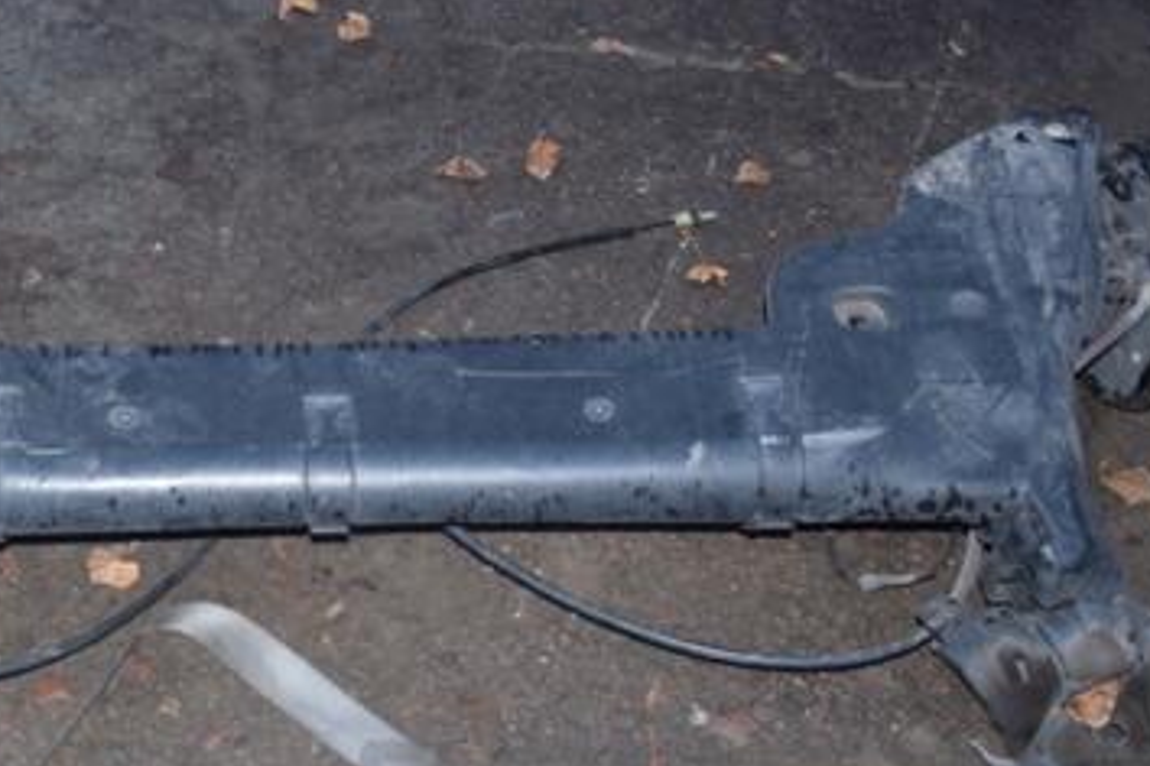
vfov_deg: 22.3
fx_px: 1948
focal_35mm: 61
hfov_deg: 32.3
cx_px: 299
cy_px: 357
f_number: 5
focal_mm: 24
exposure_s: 1/60
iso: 800
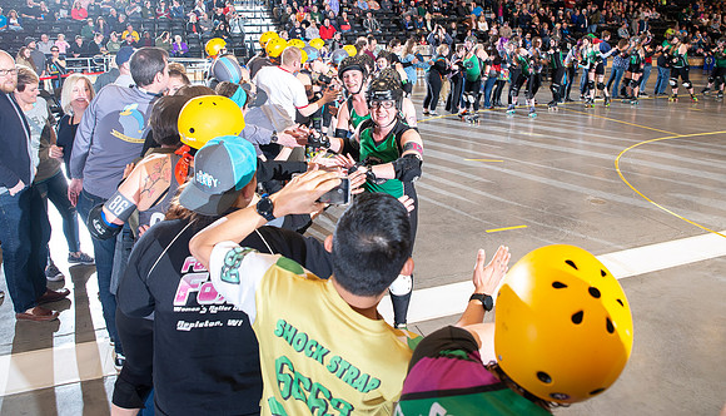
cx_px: 369
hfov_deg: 69.5
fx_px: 523
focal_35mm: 27
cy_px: 154
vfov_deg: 42.9
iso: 640
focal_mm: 24
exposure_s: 1/160
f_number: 6.3
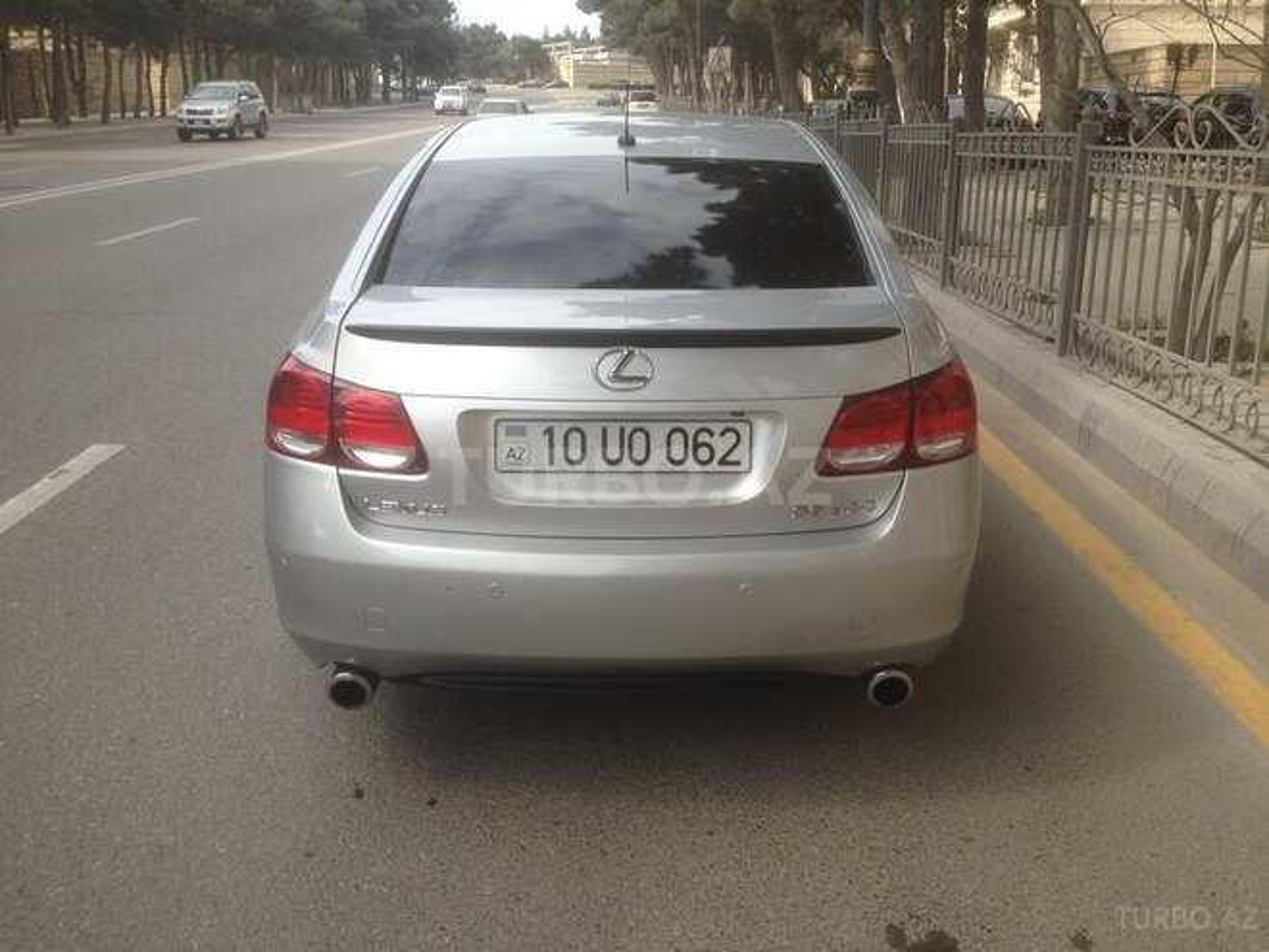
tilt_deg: -16.5
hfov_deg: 55.4
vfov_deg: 42.9
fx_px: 1210
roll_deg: -2.8
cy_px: 476
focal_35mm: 33
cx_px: 634
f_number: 2.4
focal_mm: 4.12
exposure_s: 1/903
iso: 50
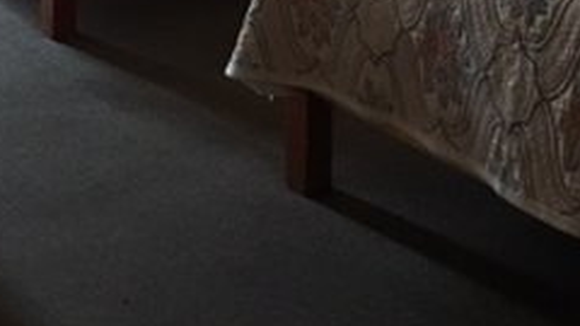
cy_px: -152
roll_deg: -0.4
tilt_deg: -12.9
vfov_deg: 12.2
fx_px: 1461
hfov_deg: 22.4
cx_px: 199
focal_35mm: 95
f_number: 2.2
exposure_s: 1/30
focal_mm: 4.15
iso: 160
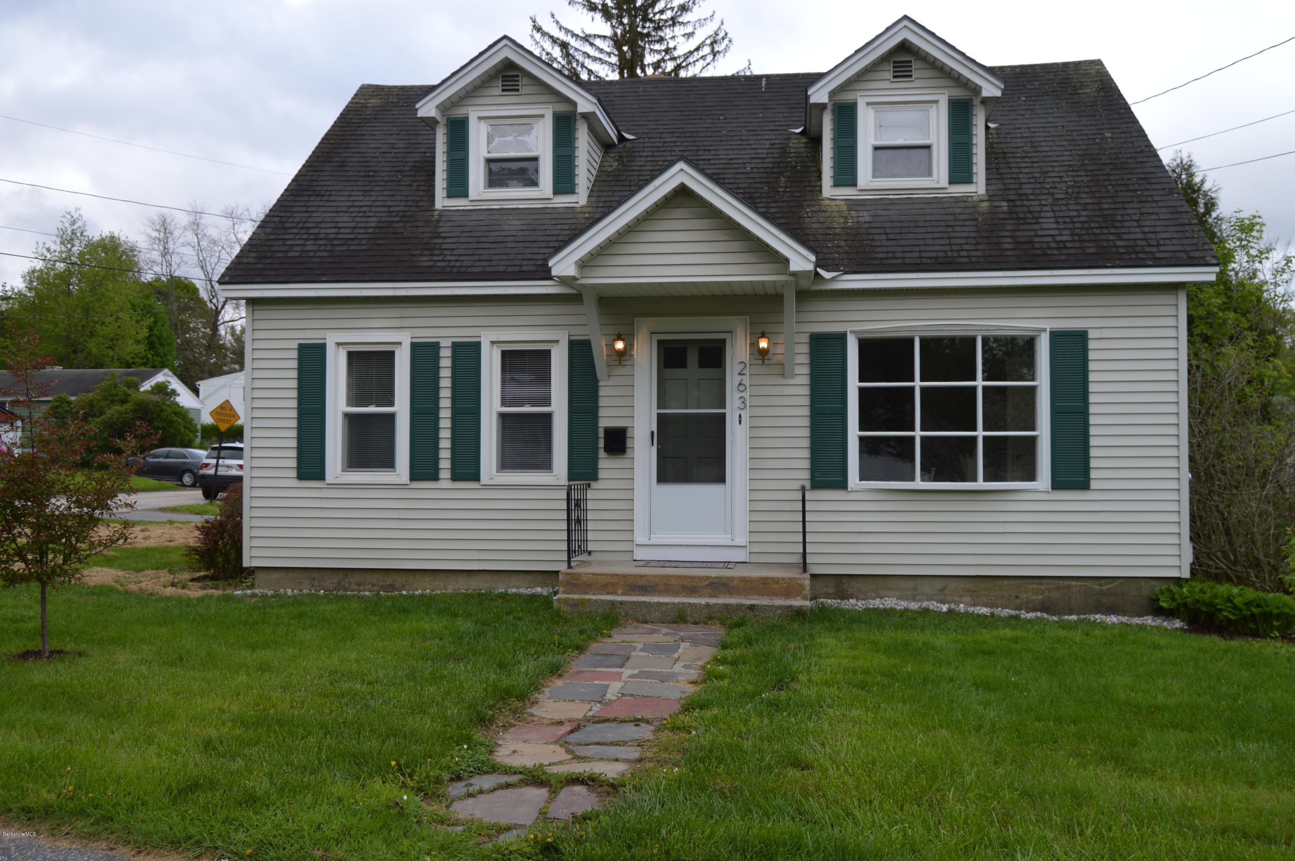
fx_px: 1078
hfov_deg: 62.0
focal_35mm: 30
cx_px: 648
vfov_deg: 43.5
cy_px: 430
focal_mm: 20
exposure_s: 1/125
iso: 110
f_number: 5.6
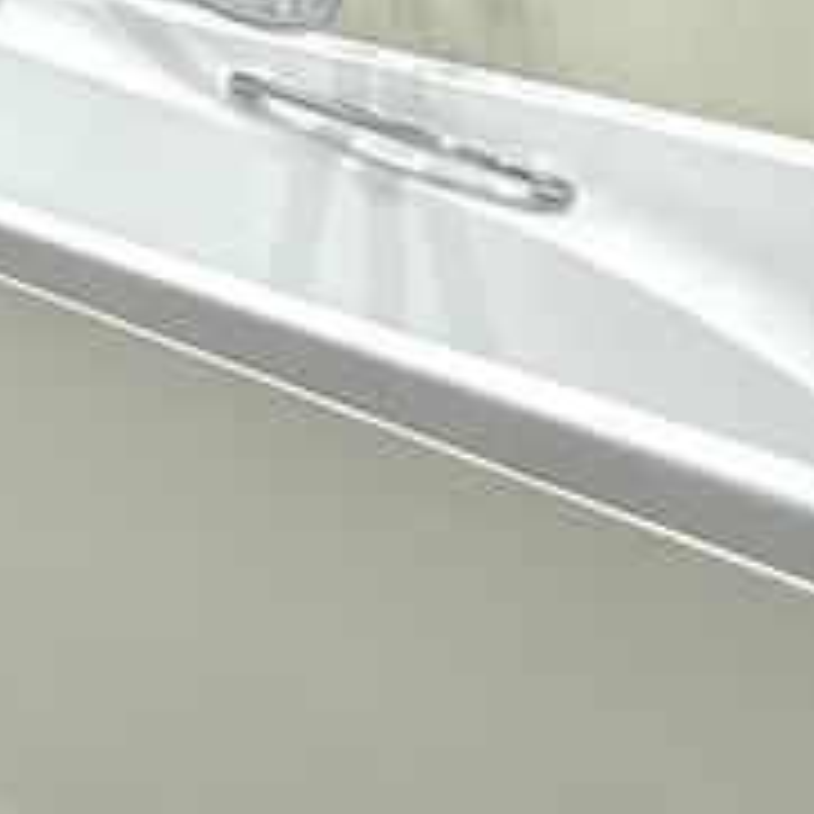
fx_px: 1862
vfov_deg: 20.4
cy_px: -477
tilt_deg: +0.0
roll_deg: -0.2
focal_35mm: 70
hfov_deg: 18.2
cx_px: -738
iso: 125
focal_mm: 2.22
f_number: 2.2
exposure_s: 1/99
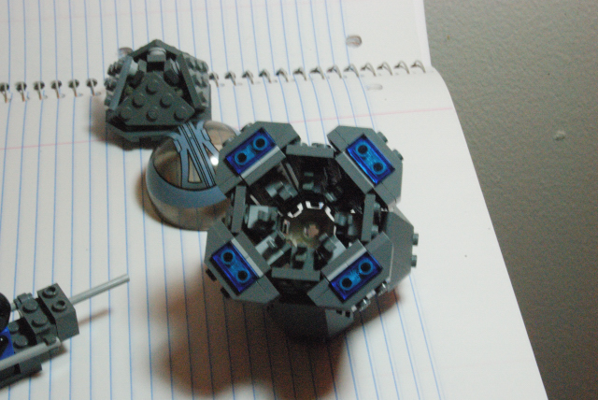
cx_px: 299
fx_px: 1372
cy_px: 200
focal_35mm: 82
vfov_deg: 16.6
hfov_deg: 24.6
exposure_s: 1/20
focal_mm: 55
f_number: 32
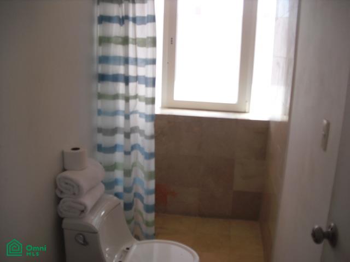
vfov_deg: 39.7
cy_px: 131
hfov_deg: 51.4
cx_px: 175
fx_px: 364
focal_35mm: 36
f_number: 3.1
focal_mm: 6.3
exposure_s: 1/250
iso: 100
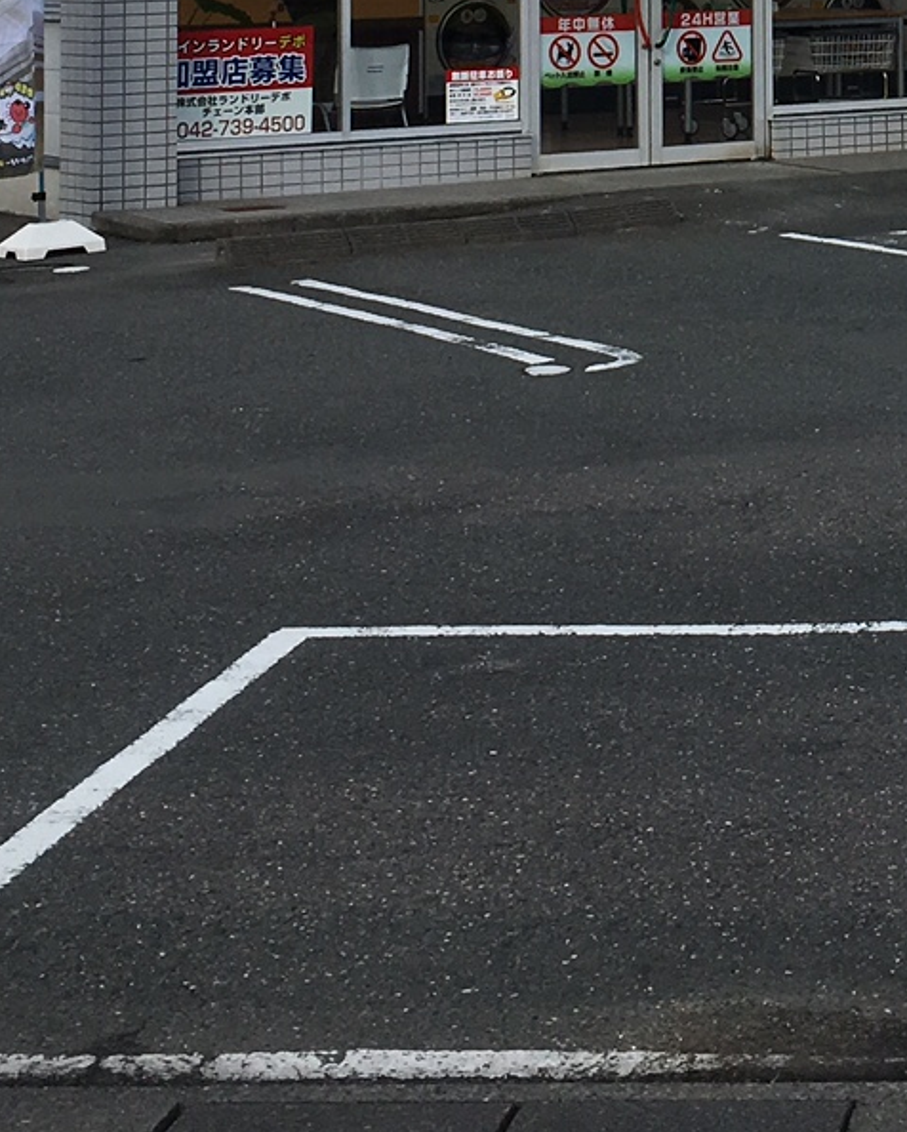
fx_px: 3218
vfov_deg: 18.7
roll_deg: -0.1
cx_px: 1050
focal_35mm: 96
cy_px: -288
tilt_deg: +3.6
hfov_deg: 15.5
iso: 25
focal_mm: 4.15
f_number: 2.2
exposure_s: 1/1399
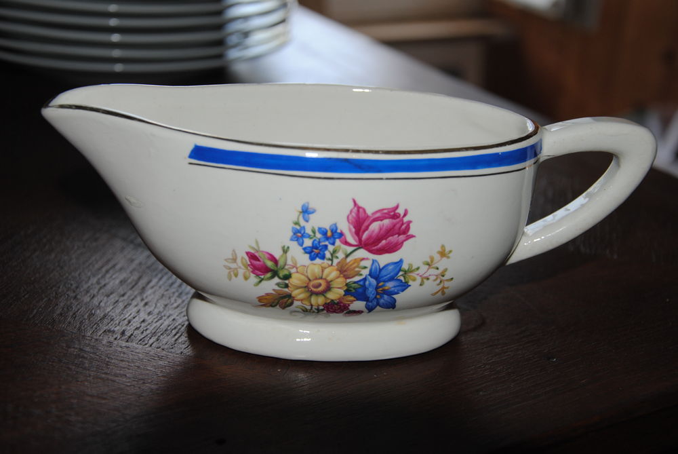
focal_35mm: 57
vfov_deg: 23.8
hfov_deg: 35.0
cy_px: 227
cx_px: 339
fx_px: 1075
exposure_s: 1/60
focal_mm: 38
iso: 200
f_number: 4.5
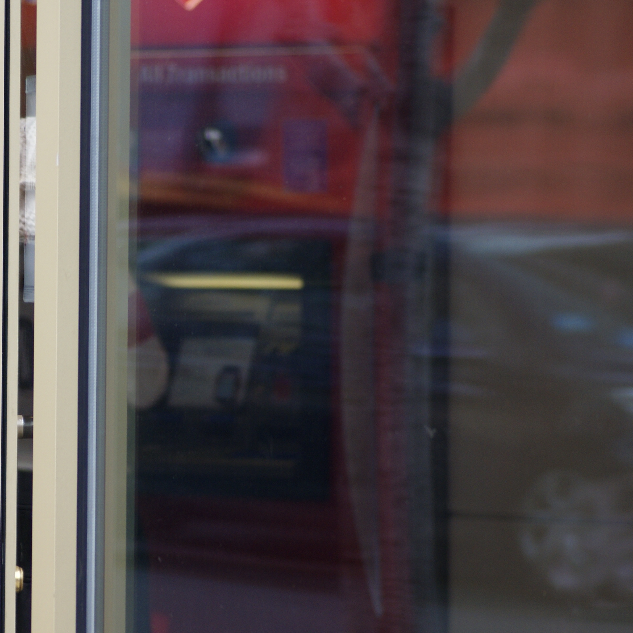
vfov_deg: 5.2
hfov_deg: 5.2
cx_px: 45
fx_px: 6910
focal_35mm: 334
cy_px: 313
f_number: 4.5
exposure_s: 1/200
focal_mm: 130
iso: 100
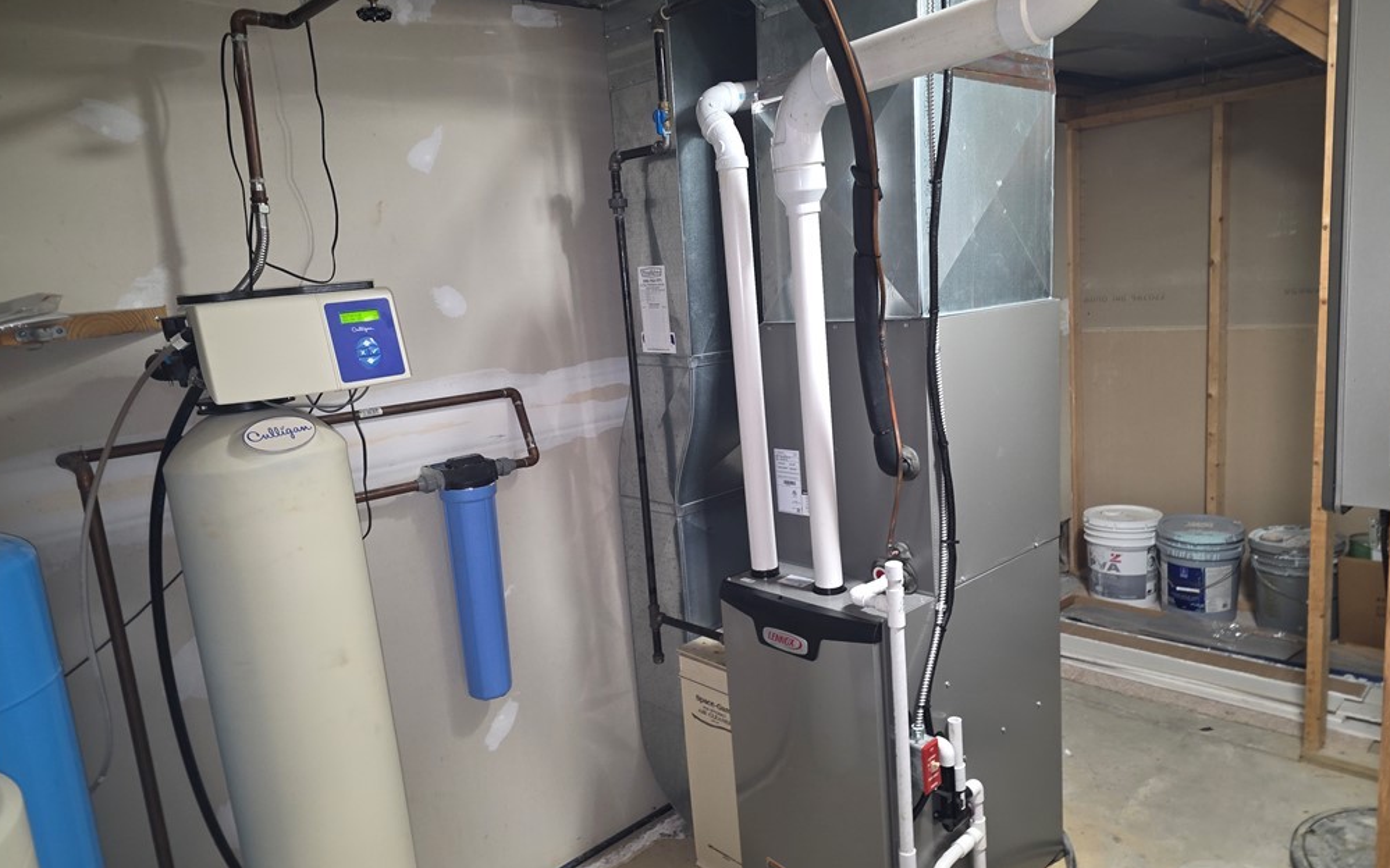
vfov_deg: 49.2
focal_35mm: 25
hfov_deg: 72.6
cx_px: 698
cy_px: 456
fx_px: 947
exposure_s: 1/12
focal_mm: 6.3
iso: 160
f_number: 1.7
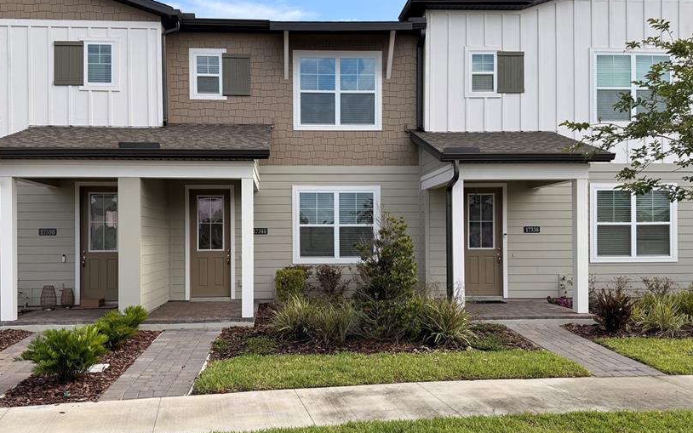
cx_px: 316
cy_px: 235
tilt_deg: +0.9
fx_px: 604
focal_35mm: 32
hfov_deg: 59.6
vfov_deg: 39.4
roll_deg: -0.7
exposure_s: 1/3145
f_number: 1.78
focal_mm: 6.76
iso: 100
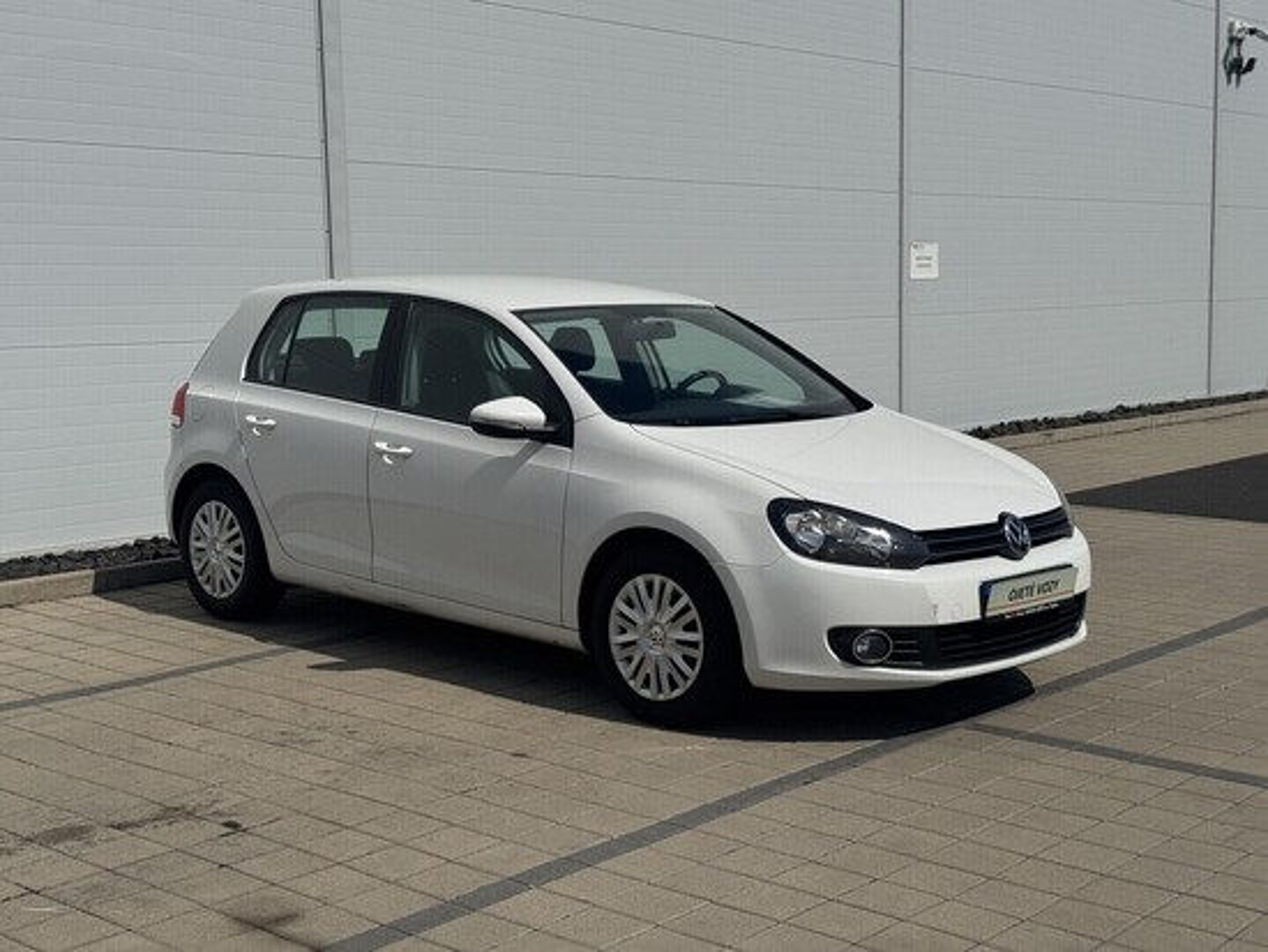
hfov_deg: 39.6
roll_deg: +1.8
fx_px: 1759
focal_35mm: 48
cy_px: 476
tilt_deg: -6.1
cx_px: 634
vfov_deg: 30.3
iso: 64
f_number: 1.78
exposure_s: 1/15385
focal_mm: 6.76
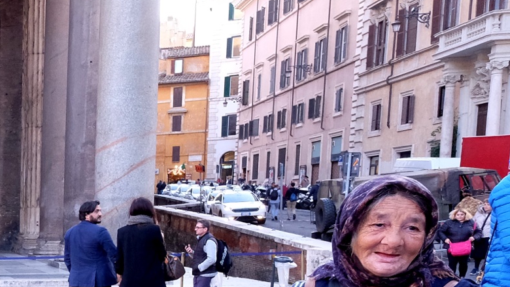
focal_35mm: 58
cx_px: -232
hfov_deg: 26.9
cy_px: 326
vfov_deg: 19.7
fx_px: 784
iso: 2500
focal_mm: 12
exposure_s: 1/200
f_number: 5.6
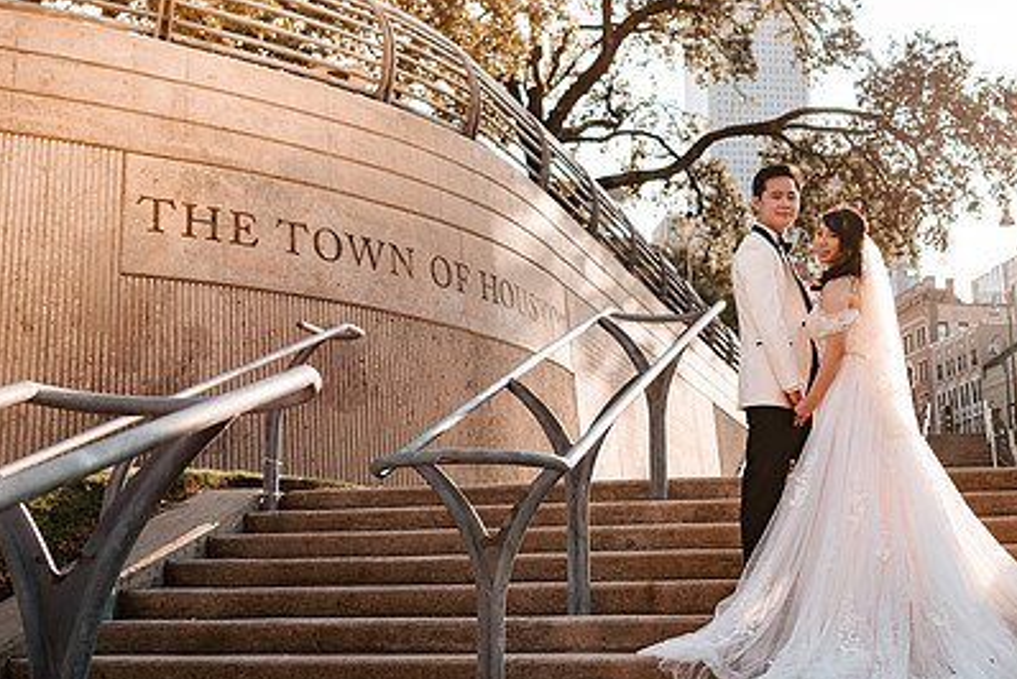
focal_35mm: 51
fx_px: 1442
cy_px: 292
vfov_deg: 26.5
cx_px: 593
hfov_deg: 38.7
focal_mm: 35
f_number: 2.8
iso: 50
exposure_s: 1/500
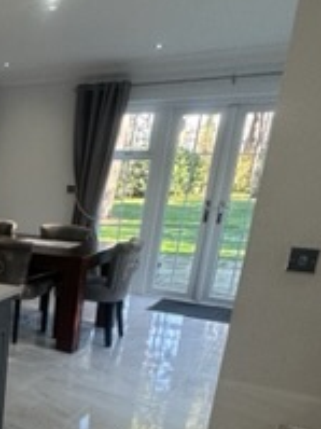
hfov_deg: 26.0
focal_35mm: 45
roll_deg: +0.1
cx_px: -127
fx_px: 557
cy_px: 338
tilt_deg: -18.9
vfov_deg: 40.5
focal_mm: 2.22
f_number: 2.2
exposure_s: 1/100
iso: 100
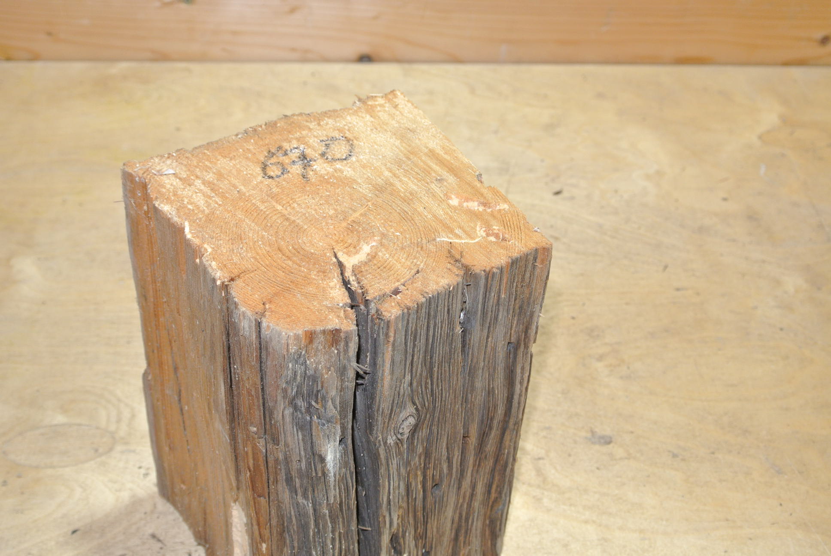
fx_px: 1179
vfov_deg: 26.6
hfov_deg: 38.8
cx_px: 416
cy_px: 278
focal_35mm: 51
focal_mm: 18.9
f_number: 4.8
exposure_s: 1/60
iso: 280
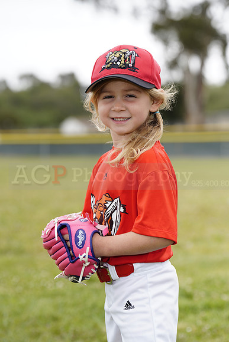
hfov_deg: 9.0
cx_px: 114
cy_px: 171
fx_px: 1459
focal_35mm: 153
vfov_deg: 13.4
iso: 100
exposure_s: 1/250
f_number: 5.6
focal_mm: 153
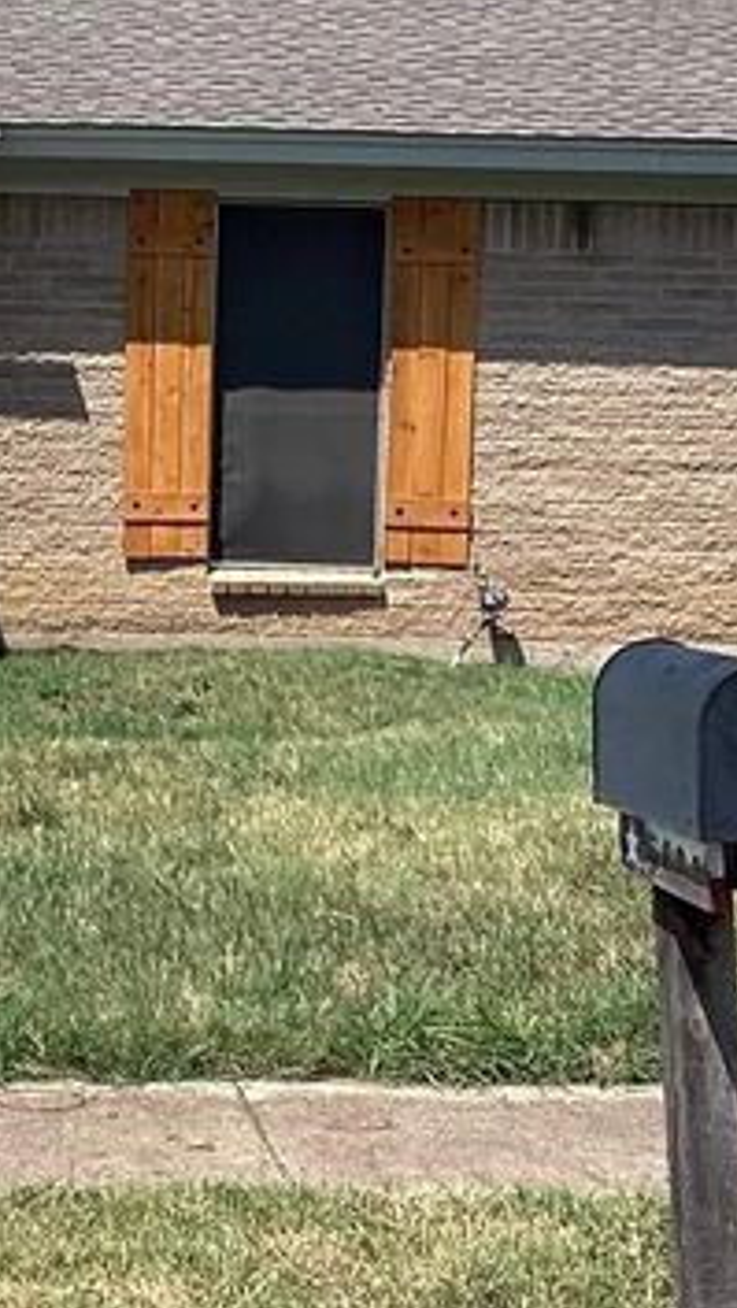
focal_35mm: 98
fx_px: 3399
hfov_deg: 12.2
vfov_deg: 21.7
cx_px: -19
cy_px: 485
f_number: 2.4
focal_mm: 3.3
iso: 25
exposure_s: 1/1631
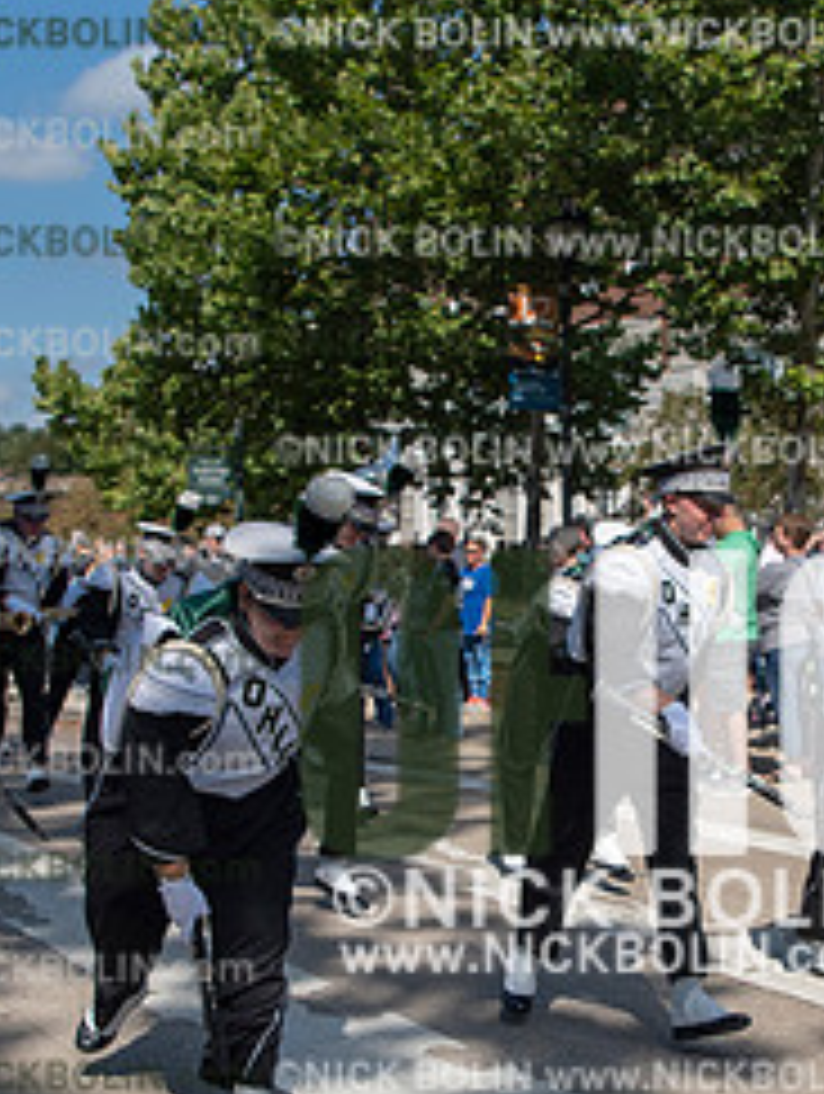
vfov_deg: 34.4
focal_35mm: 55
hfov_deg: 26.3
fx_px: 1741
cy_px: 763
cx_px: 617
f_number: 5
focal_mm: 24
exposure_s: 1/4000
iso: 400
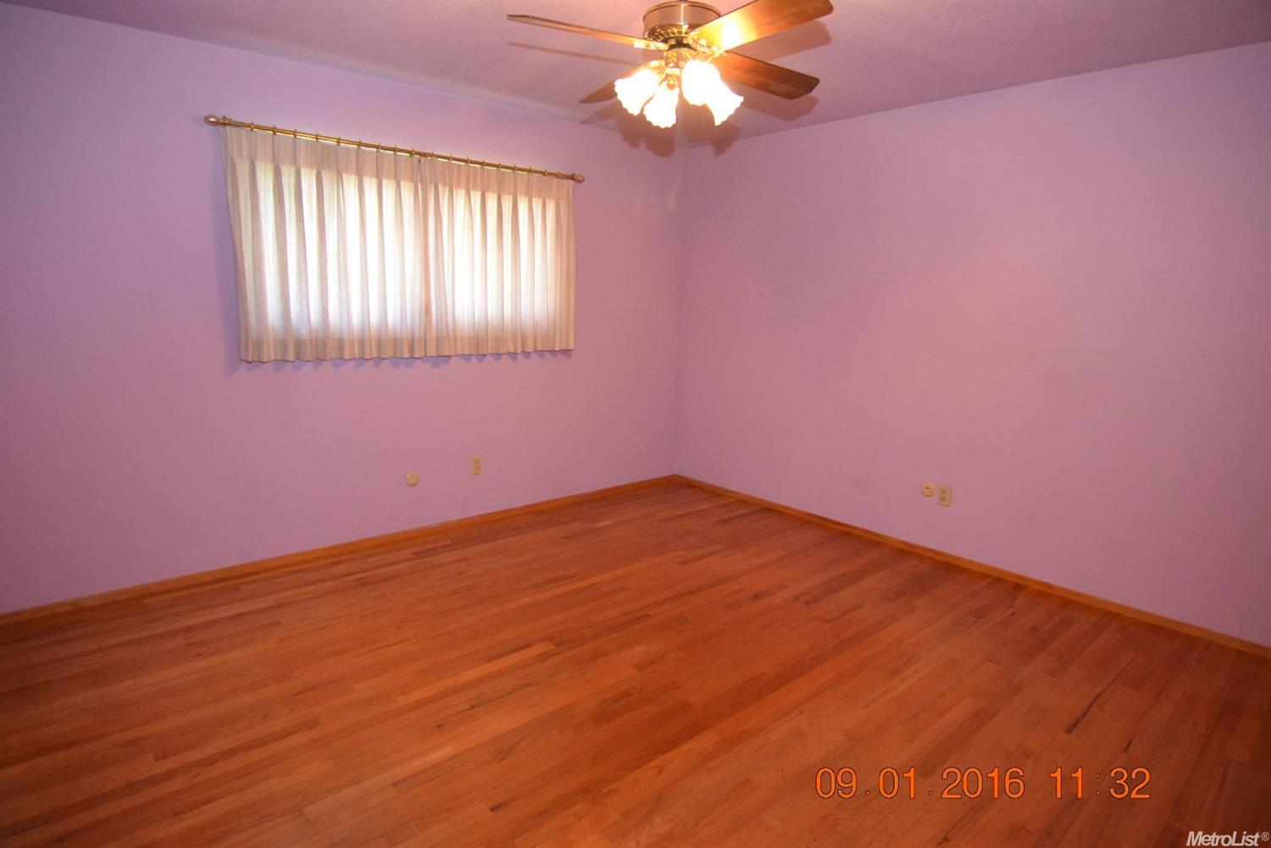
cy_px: 424
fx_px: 635
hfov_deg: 90.0
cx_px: 636
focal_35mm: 18
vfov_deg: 67.4
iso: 2000
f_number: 4
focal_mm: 12
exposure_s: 1/60
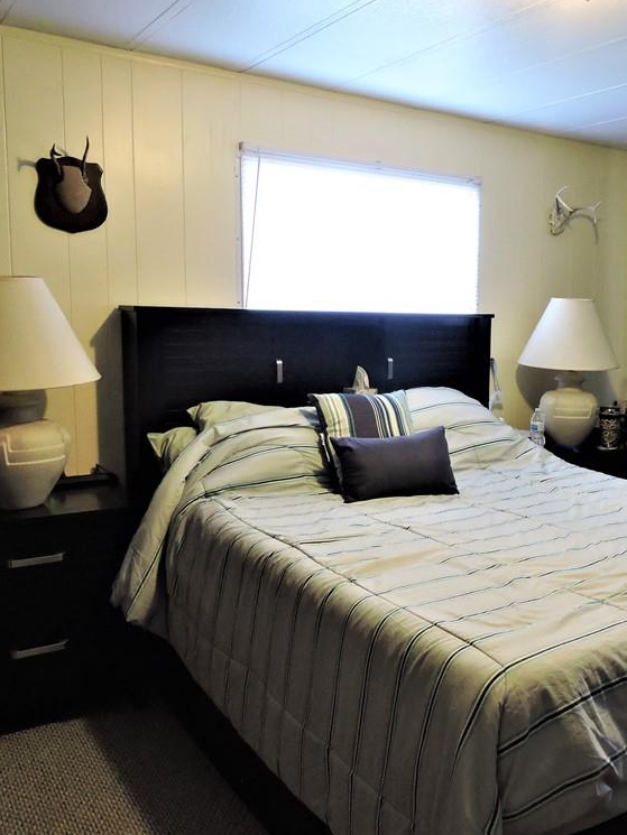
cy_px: 408
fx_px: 797
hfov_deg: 41.3
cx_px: 492
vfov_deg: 55.3
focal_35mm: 33
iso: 400
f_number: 3.3
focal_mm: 4.3
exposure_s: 1/8
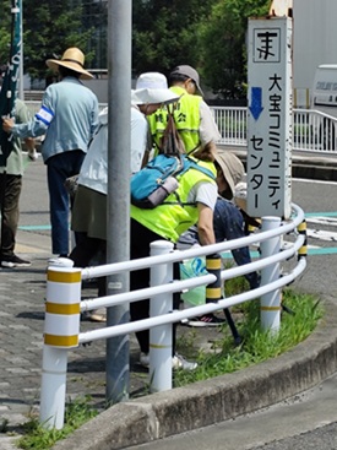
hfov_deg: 9.2
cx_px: 168
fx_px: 2104
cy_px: 225
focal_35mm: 162
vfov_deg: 12.2
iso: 50
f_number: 1.65
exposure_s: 1/1623
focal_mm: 6.19
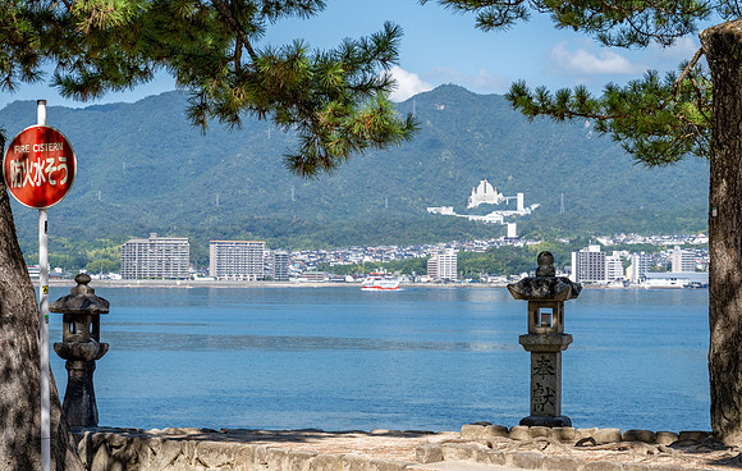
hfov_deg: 20.9
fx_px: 2008
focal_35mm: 99
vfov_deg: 13.3
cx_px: 394
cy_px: 127
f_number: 8
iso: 220
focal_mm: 70
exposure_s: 1/320
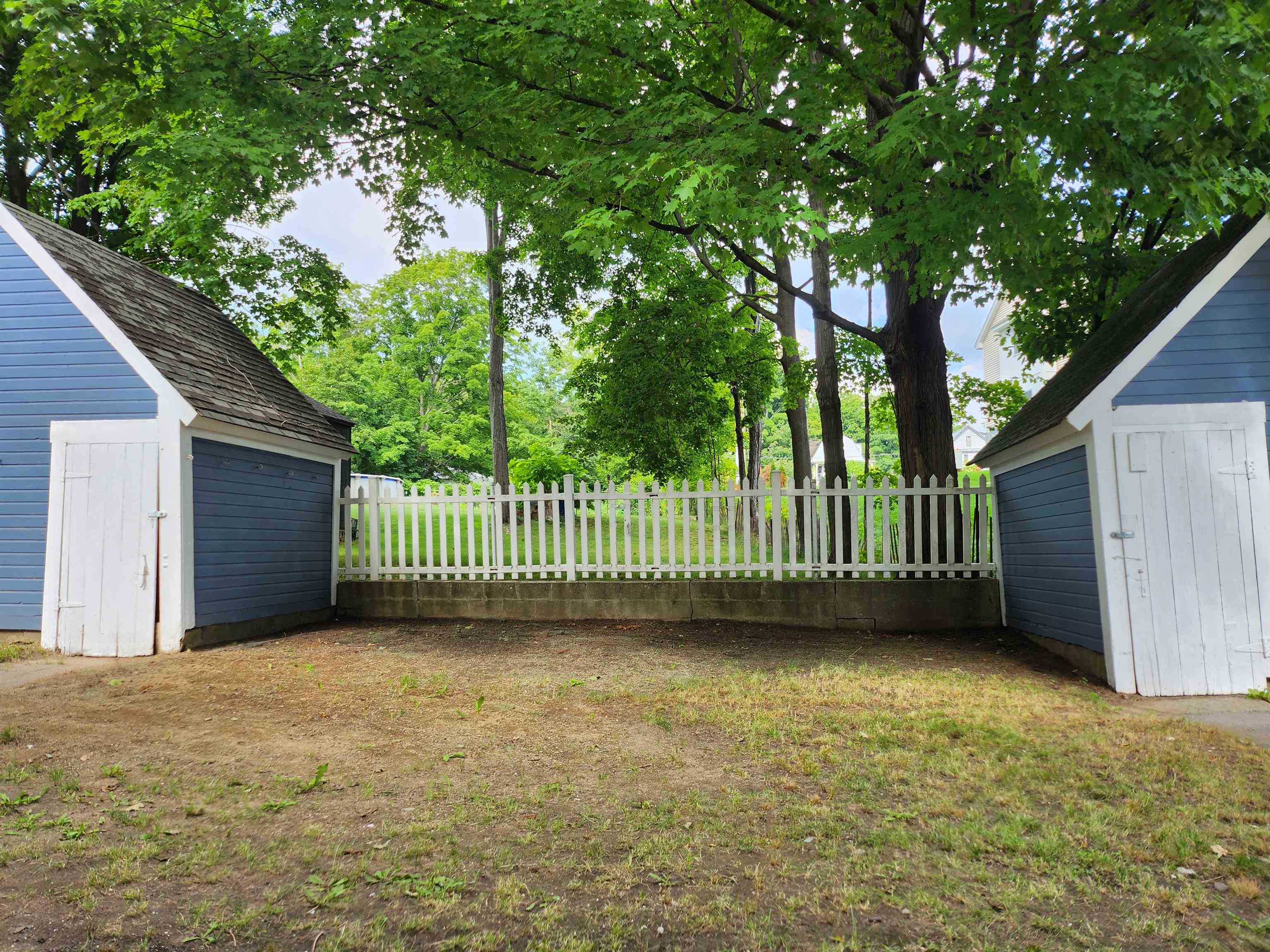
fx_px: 881
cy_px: 476
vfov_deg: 56.8
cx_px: 635
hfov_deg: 71.6
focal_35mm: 24
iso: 50
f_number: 1.8
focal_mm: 5
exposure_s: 1/439
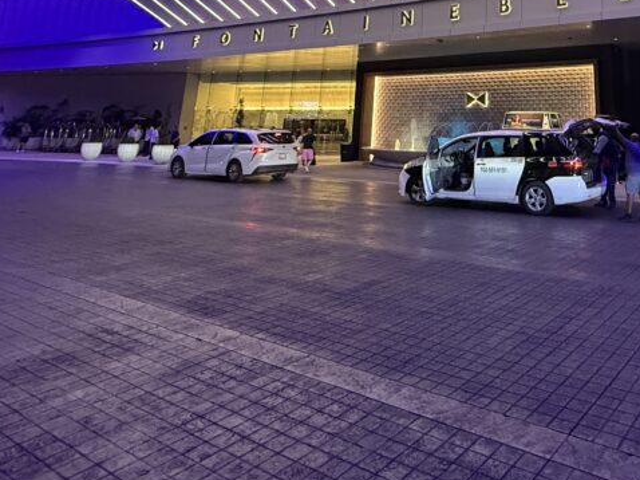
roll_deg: -0.6
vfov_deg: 40.1
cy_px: -17
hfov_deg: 56.9
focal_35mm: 30
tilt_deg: +15.3
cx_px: 482
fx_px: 554
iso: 640
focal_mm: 2.22
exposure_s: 1/60
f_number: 2.2
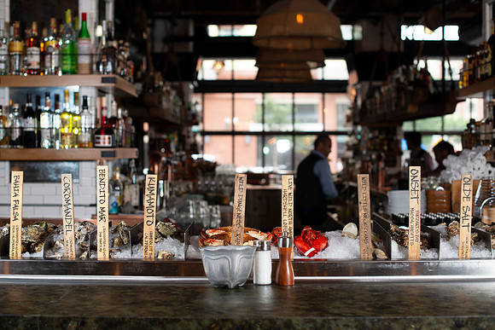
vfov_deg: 26.2
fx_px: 709
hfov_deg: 38.5
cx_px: 248
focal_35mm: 52
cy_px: 170
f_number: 3.2
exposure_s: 1/100
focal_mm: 50
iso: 200
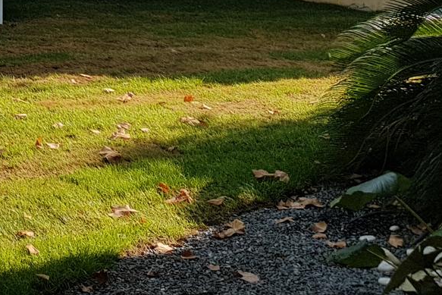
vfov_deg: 13.6
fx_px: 1093
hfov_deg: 20.0
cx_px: -204
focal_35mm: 89
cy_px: -250
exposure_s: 1/1312
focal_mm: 4.2
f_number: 1.7
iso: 40
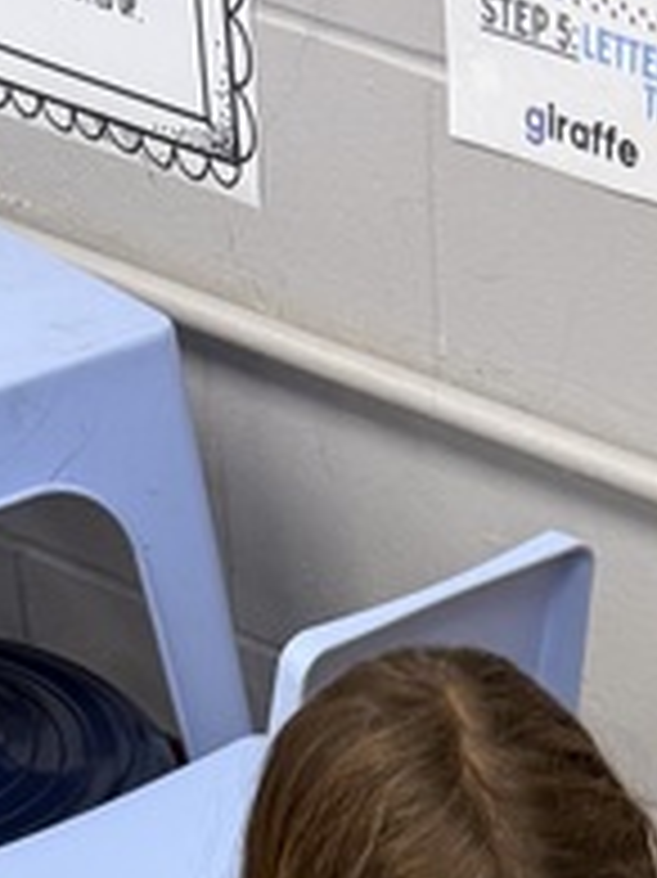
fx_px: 3192
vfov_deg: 12.2
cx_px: 806
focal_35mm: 126
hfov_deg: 11.5
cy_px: 2152
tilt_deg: -51.5
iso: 125
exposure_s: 1/60
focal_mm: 6.76
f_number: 1.78
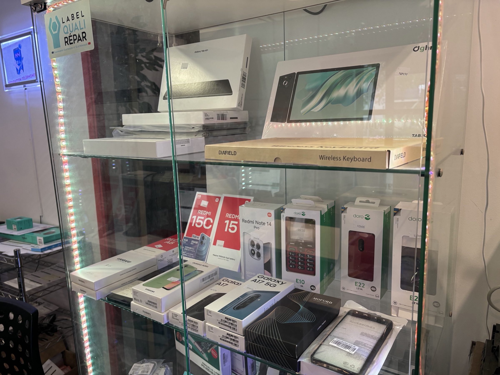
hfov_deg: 67.3
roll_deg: +1.3
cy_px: 188
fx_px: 376
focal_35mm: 26
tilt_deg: -10.5
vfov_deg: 53.1
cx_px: 250
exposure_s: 1/50
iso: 125
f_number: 1.6
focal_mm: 5.96
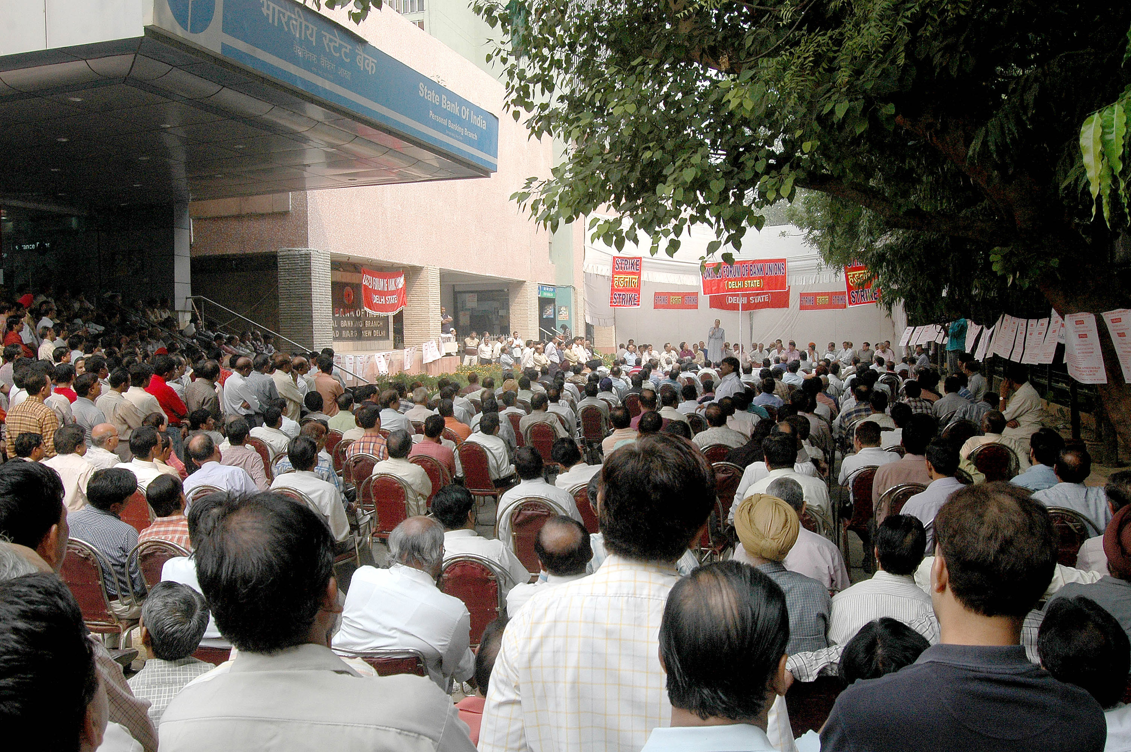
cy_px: 376
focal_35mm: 33
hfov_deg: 57.3
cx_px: 566
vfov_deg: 39.9
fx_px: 1036
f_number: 8
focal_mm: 22
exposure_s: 1/250
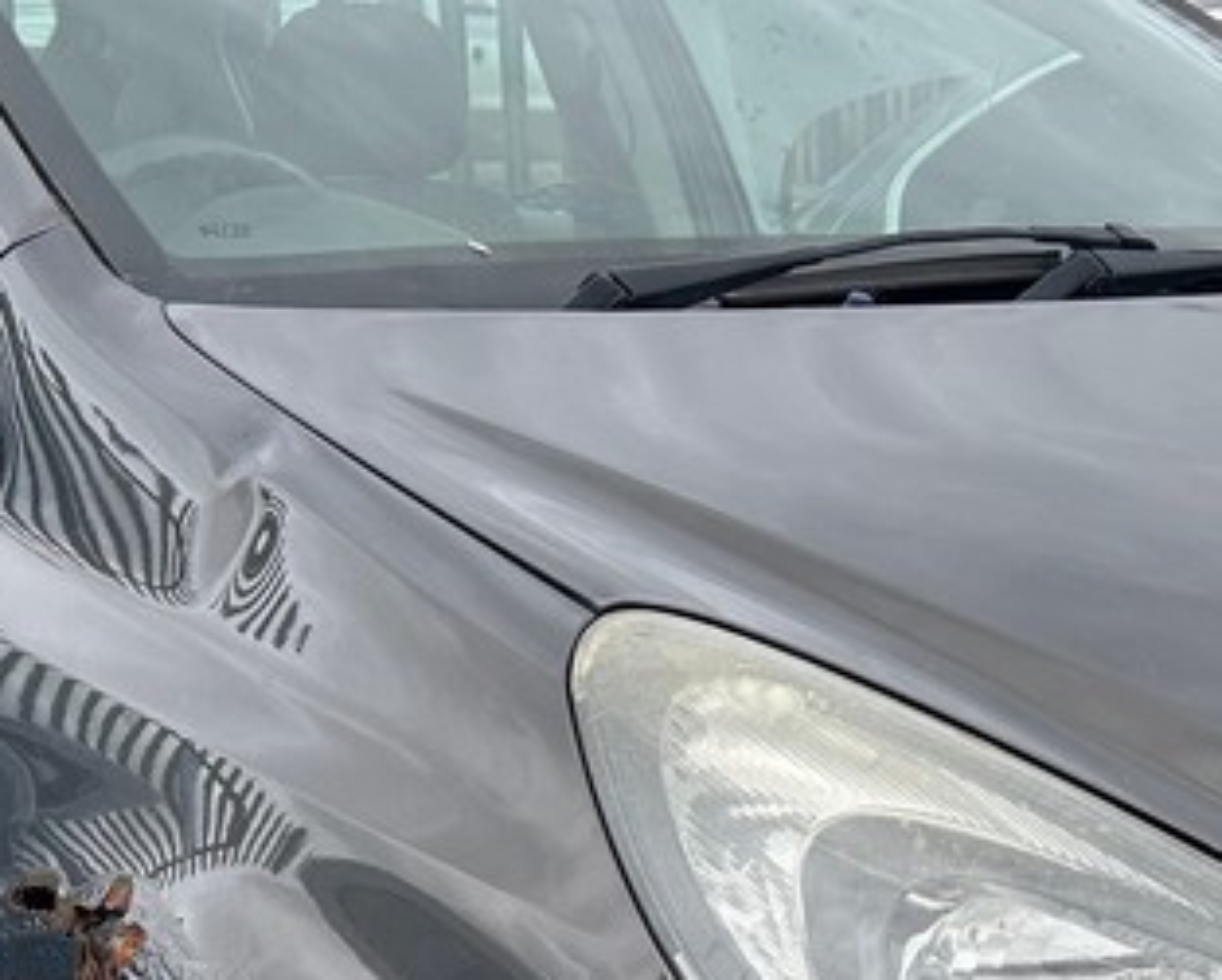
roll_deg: +0.4
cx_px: 808
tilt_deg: -17.2
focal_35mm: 81
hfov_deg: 23.4
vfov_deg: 18.4
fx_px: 2932
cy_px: 1023
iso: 50
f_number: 1.5
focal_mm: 5.7
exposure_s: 1/1089
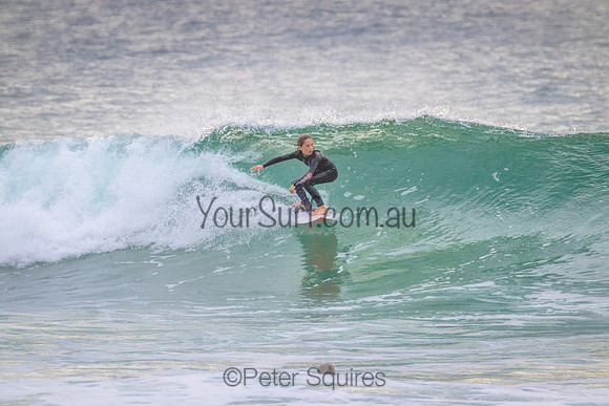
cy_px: 203
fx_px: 13536
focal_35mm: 800
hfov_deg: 2.6
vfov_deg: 1.7
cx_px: 304
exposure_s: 1/2000
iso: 2200
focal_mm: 800
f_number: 11
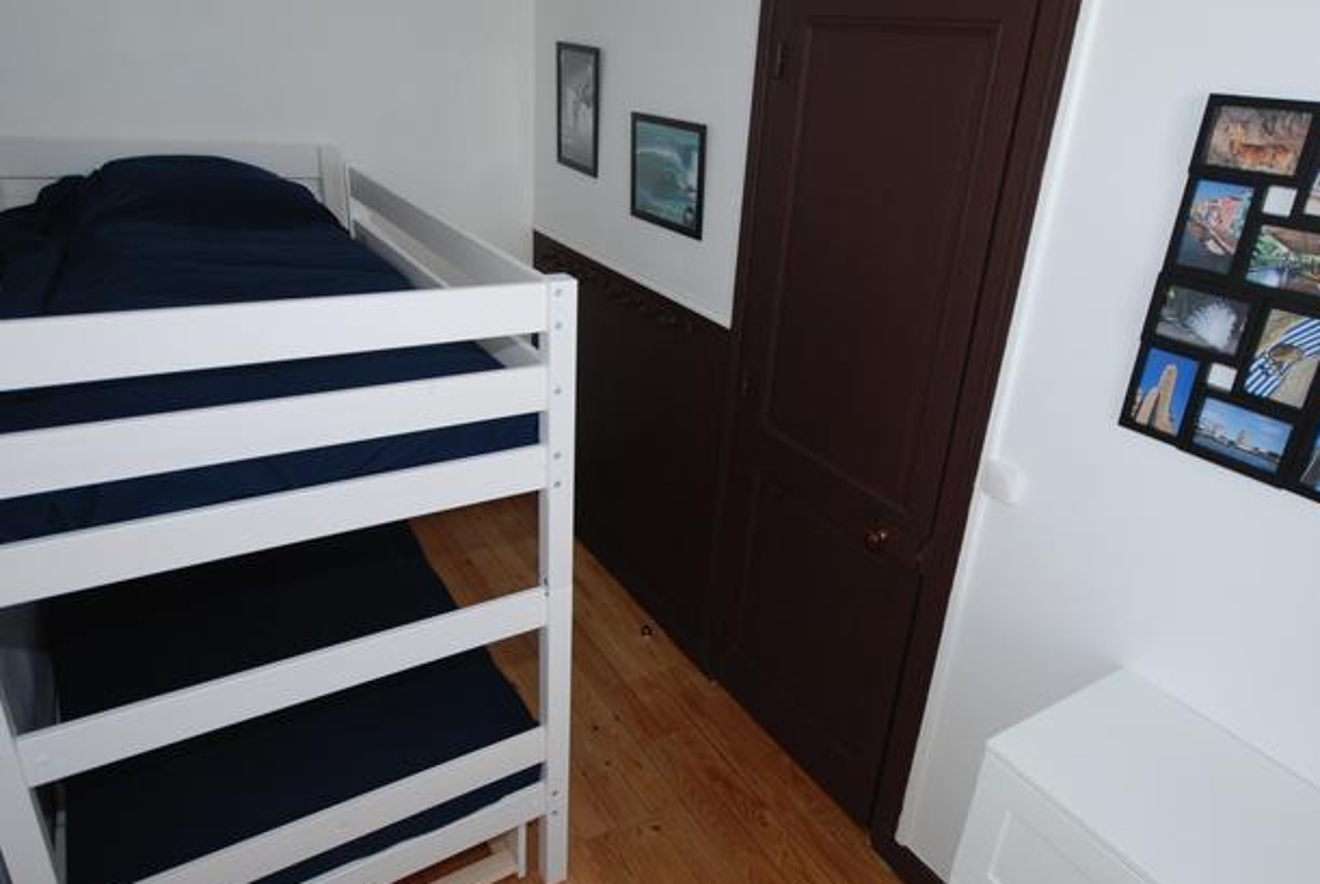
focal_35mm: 22
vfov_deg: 57.3
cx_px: 726
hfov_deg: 78.3
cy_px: 404
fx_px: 808
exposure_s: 1/60
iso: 200
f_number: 4
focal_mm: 10
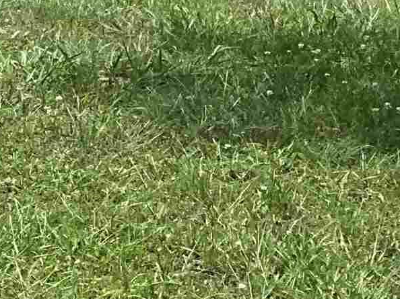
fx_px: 1733
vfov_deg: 9.7
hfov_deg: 10.7
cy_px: -89
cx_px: -634
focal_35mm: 150
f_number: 1.8
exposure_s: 1/1098
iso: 25
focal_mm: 3
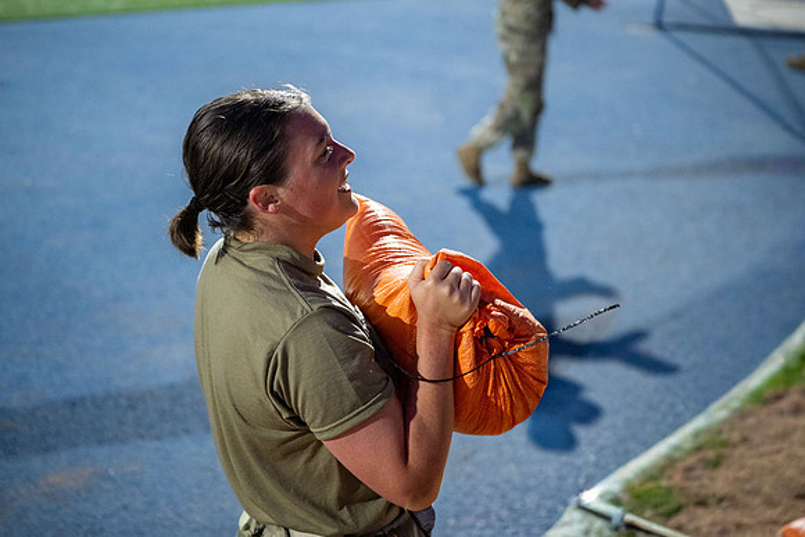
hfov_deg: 31.2
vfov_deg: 21.1
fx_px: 1440
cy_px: 236
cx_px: 376
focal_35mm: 64
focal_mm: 57
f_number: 2.8
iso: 1600
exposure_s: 1/160
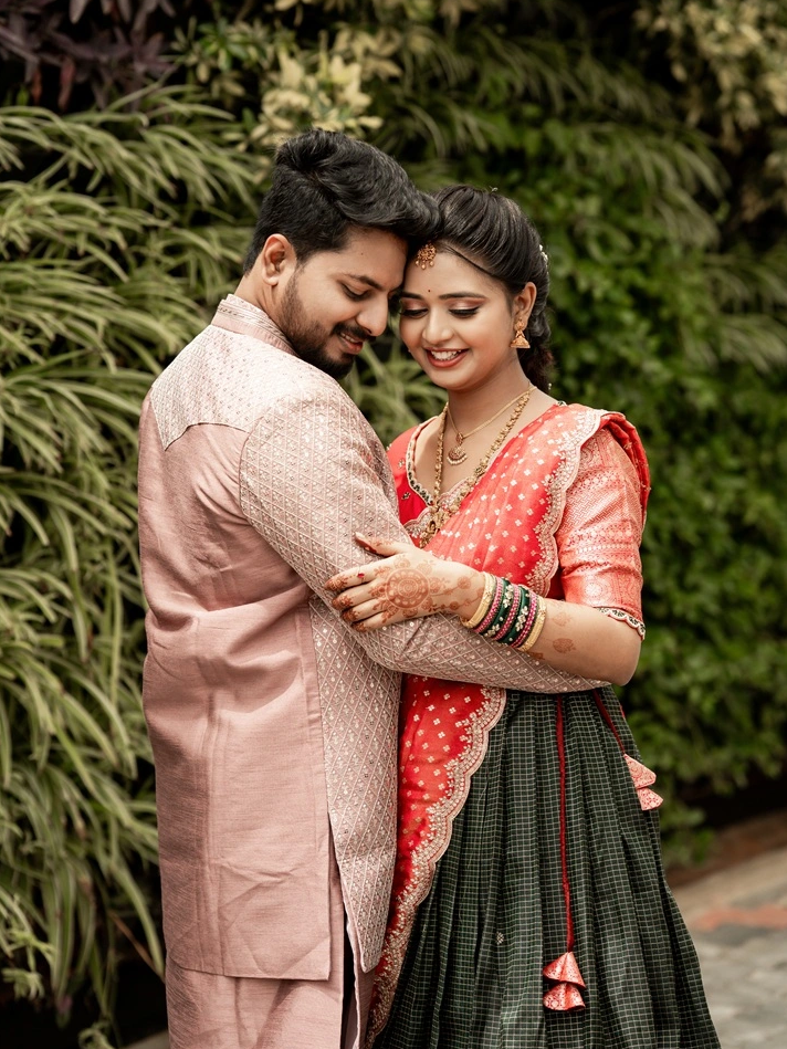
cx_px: 395
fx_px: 2819
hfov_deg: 15.9
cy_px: 458
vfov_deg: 21.1
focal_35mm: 93
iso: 100
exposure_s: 1/1250
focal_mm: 85
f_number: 3.2
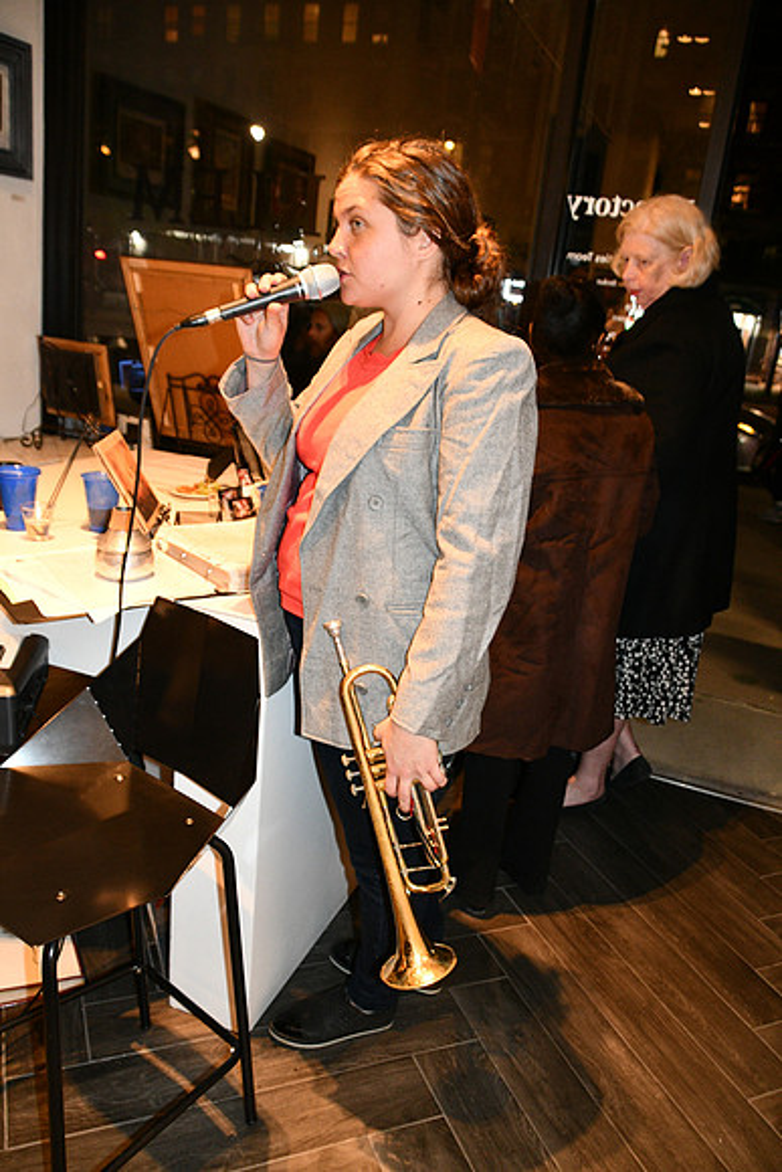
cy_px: 586
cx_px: 391
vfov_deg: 67.4
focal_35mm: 27
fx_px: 879
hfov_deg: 48.0
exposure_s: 1/60
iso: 1800
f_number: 3.5
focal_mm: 18
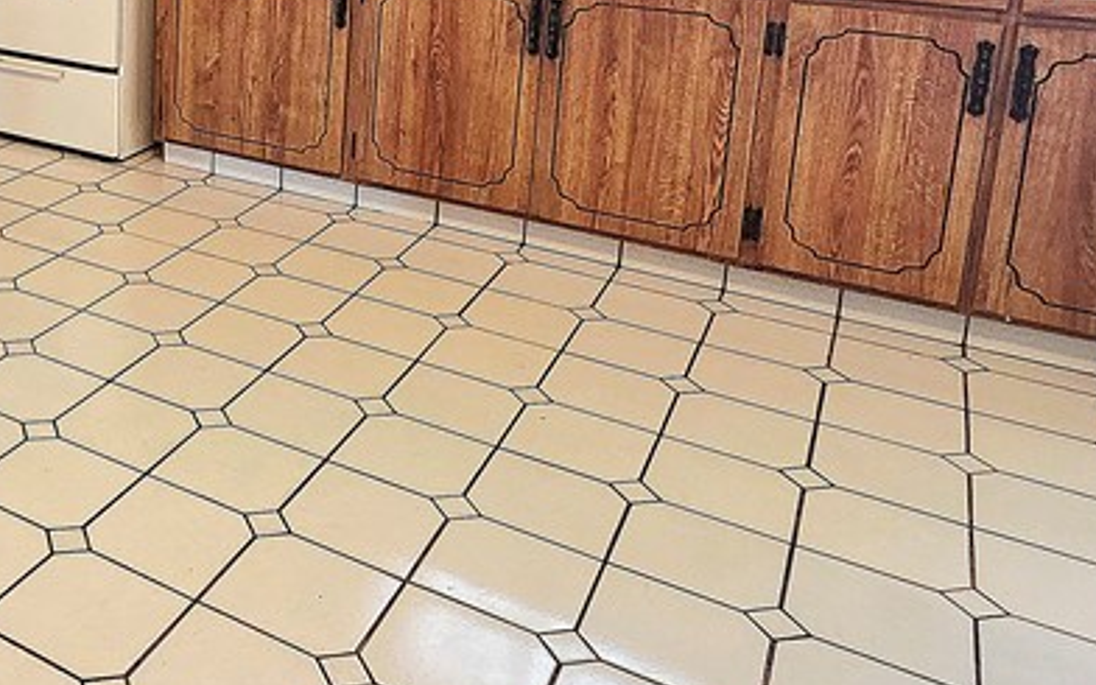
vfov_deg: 32.6
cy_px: 6
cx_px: 59
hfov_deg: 47.1
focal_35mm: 36
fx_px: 1075
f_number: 2.2
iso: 200
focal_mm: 2.2
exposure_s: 1/60.2
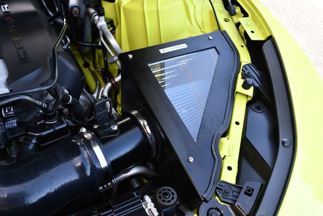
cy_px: 108
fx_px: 323
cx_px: 162
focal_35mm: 36
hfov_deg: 53.1
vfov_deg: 36.9
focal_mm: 18
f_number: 3.5
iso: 400
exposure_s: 1/250
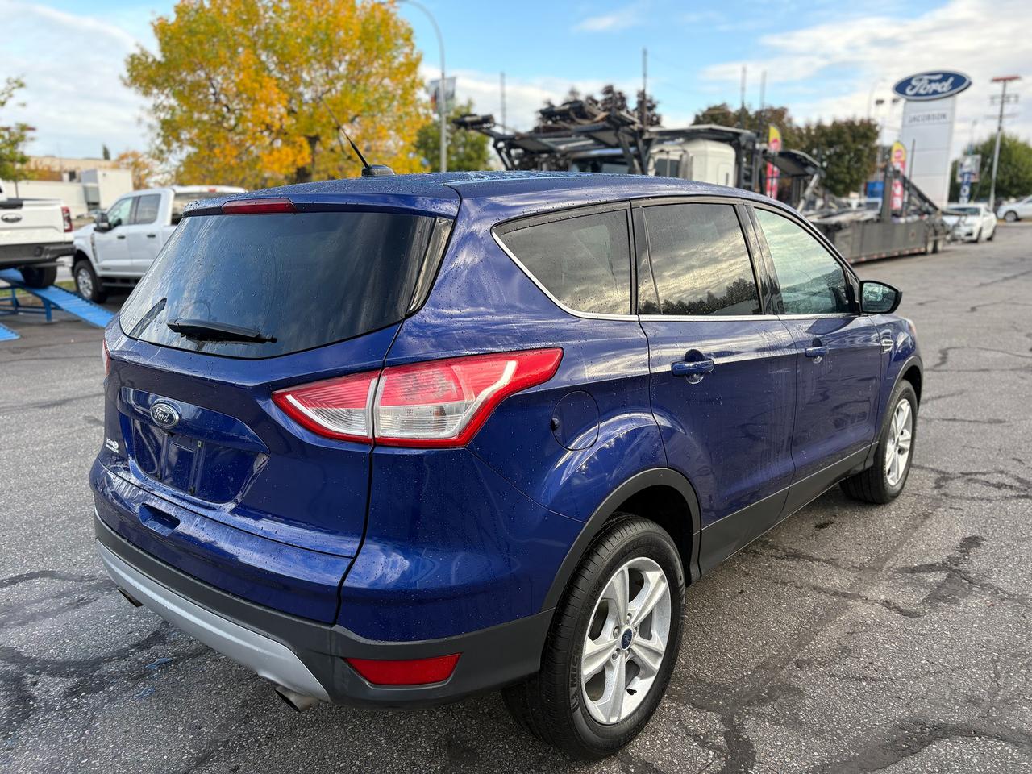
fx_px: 775
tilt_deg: -12.1
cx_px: 516
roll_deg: +0.3
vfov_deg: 53.1
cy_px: 387
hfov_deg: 67.3
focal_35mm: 26
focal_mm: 5.96
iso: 64
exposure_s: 1/433
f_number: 1.6
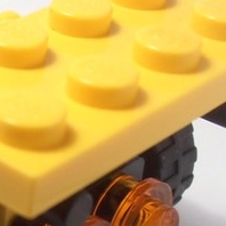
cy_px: 141
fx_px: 1101
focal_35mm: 149
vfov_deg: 11.7
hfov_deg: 11.1
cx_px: -151
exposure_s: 1/60
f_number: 3.9
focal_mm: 6.61
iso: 80
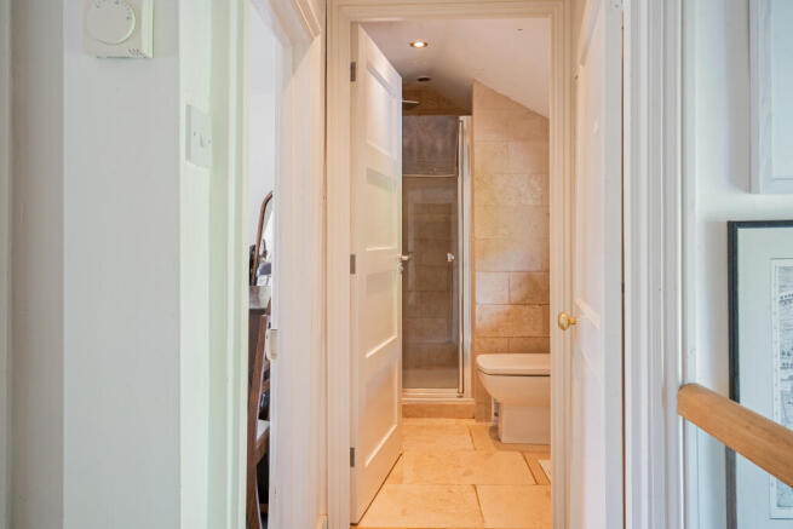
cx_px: 396
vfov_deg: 53.2
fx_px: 529
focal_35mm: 24
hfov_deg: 73.7
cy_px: 264
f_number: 14
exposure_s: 1
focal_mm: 24
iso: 100
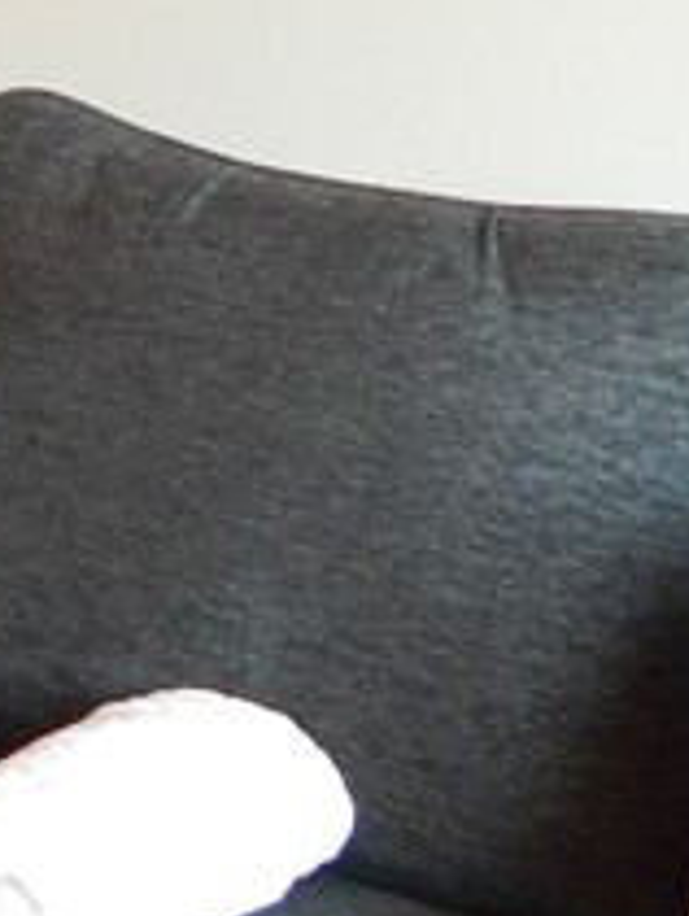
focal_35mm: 112
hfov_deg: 9.7
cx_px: -1456
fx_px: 2966
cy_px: -44
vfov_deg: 17.1
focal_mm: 4
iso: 280
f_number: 3
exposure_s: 1/30
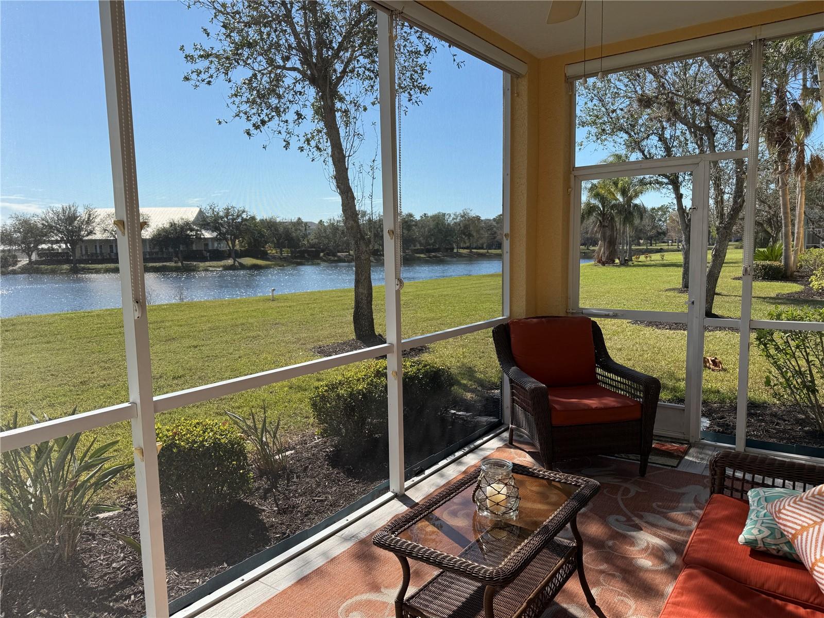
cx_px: 412
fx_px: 571
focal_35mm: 24
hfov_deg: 71.6
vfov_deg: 56.8
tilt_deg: -5.4
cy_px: 309
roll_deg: +1.1
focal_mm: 6.76
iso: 80
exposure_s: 1/2703
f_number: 1.78
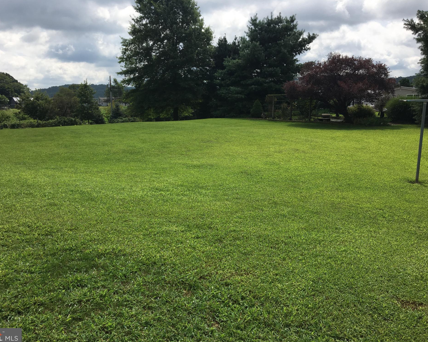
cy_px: 171
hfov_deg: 57.1
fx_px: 393
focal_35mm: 31
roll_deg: -1.3
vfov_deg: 47.1
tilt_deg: -8.8
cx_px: 199
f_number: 2.2
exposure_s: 1/2079
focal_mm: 4.15
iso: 25
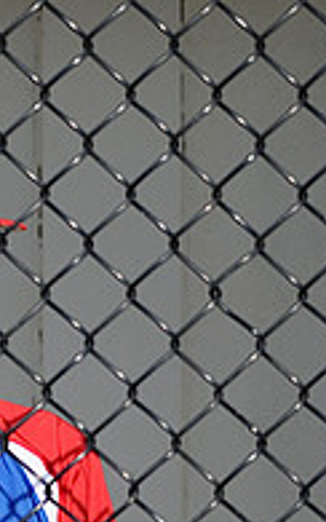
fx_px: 19375
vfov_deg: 1.5
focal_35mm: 1364
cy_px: 494
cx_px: -428
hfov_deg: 1.0
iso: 200
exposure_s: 1/1600
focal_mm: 300
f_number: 4
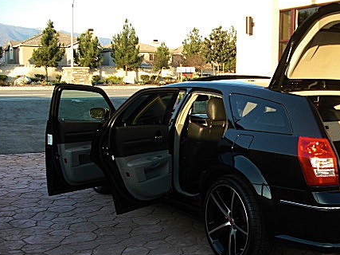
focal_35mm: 54
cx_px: 243
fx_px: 530
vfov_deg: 27.0
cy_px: 155
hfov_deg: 35.0
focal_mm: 6.3
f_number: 2.8
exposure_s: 1/160
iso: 50
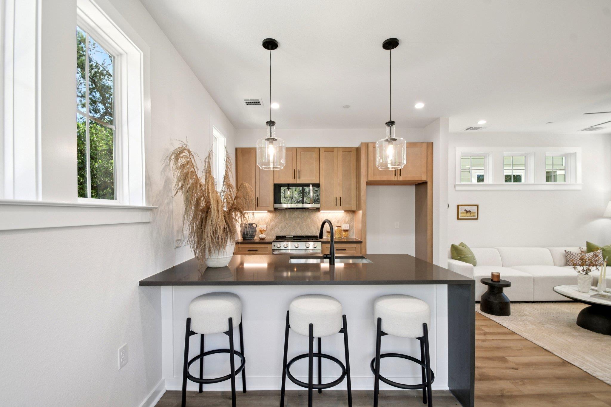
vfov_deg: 77.3
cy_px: 204
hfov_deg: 100.4
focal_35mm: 15
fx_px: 255
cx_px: 306
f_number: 8
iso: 400
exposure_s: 1/25
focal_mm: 10
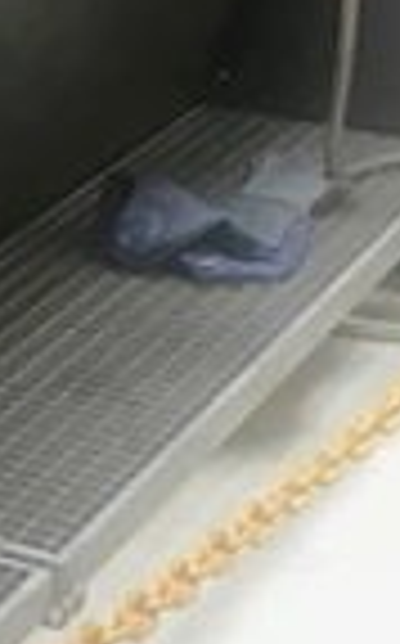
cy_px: -257
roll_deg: -0.2
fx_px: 2904
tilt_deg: -8.3
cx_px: -694
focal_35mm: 166
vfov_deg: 12.2
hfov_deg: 7.2
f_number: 1.8
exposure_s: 1/24
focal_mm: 3.99
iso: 40
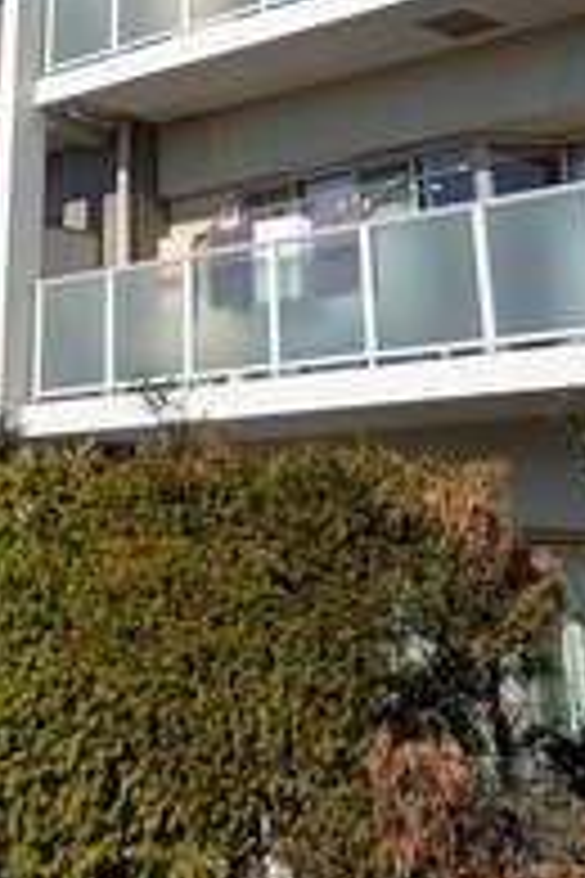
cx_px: 45
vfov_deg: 23.1
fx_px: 1730
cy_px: -432
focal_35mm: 71
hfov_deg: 18.8
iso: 46
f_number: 2.2
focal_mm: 1.83
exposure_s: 1/1887
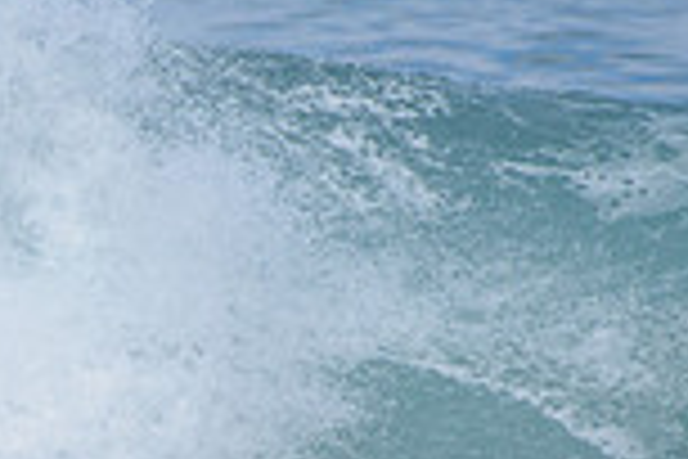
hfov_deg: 1.0
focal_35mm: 2097
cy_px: 497
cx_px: -252
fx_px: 40073
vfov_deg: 0.7
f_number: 5.6
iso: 320
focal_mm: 500
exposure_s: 1/2000
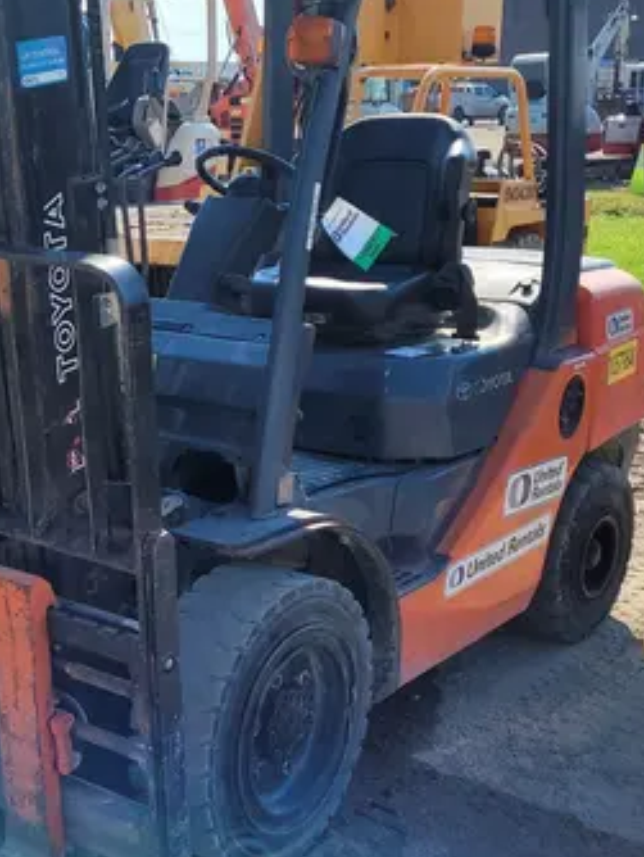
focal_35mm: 57
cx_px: 54
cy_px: 504
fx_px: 1412
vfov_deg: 33.7
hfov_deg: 24.9
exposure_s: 1/1889
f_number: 1.8
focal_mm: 5.4
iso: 40
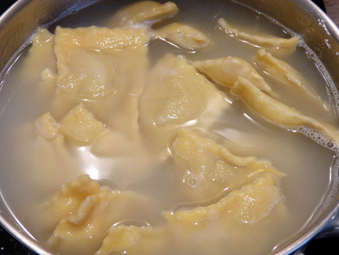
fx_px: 578
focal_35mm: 59
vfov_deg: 24.8
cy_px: 128
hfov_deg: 32.7
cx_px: 170
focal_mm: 10
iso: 200
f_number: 3.2
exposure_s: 1/60
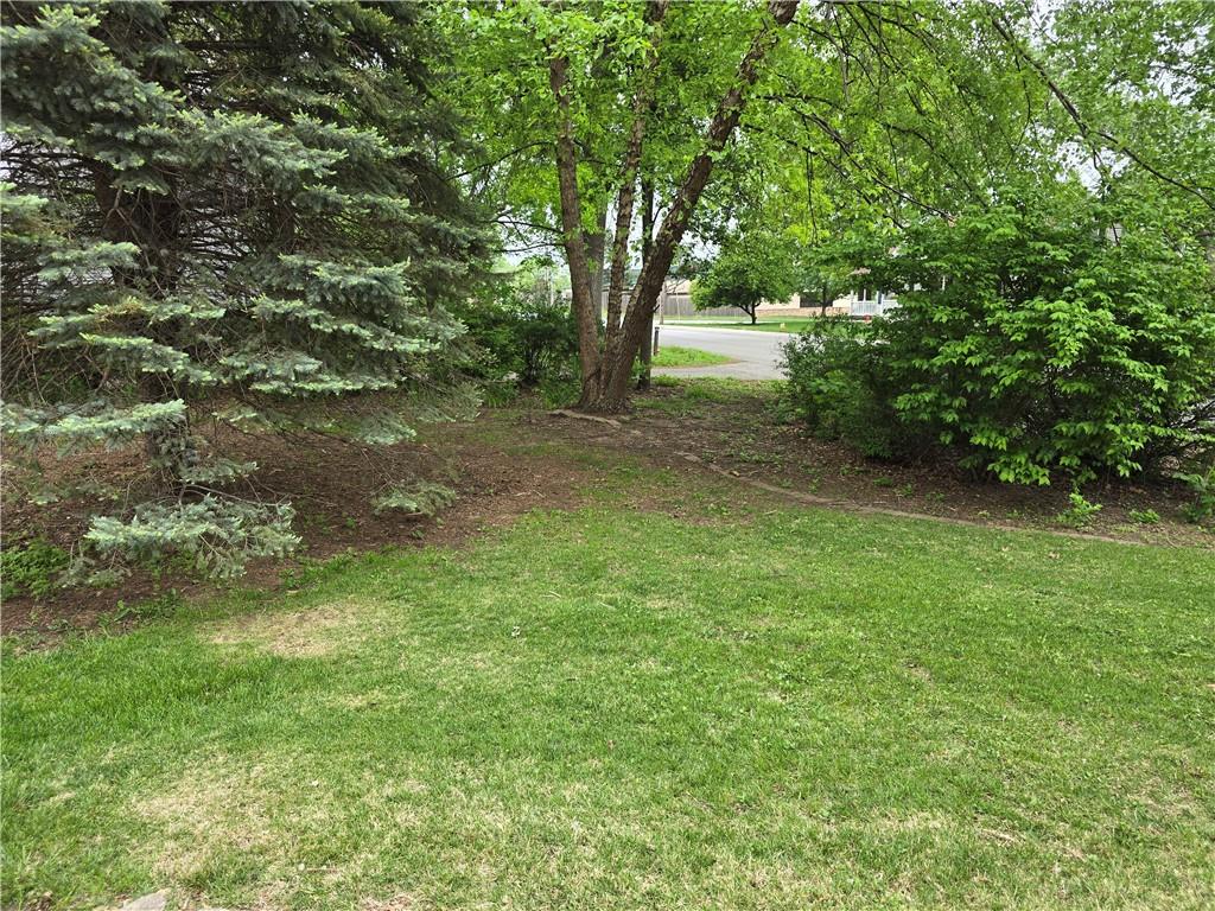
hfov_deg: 73.9
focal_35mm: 23
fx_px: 807
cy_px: 456
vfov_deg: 58.9
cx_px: 608
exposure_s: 1/180
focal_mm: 6.3
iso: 40
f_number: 1.7
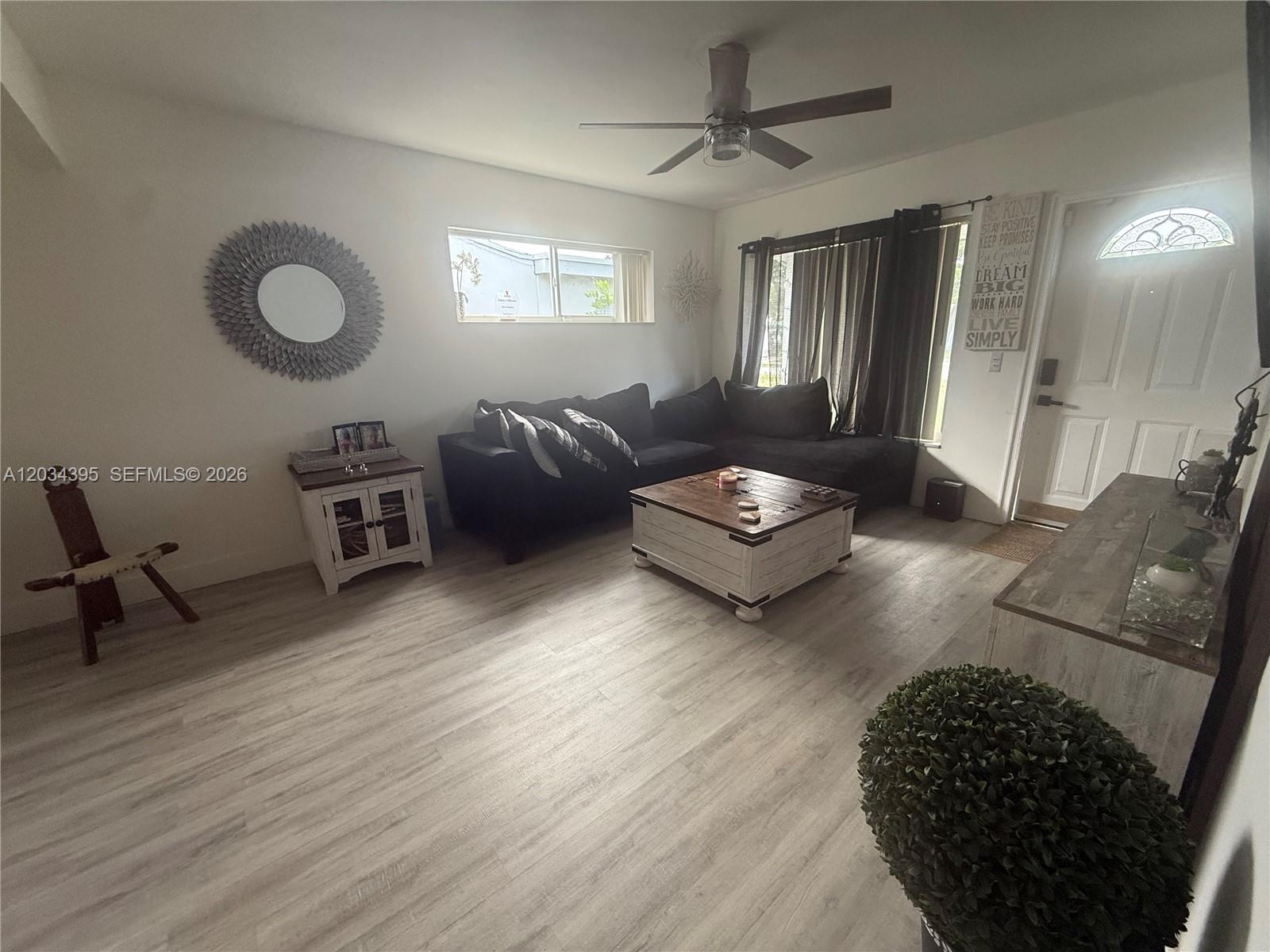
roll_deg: +1.4
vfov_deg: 85.7
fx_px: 514
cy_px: 476
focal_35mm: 14
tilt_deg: -14.1
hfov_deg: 102.1
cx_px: 635
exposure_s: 1/99
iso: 320
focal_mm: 2.22
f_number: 2.2
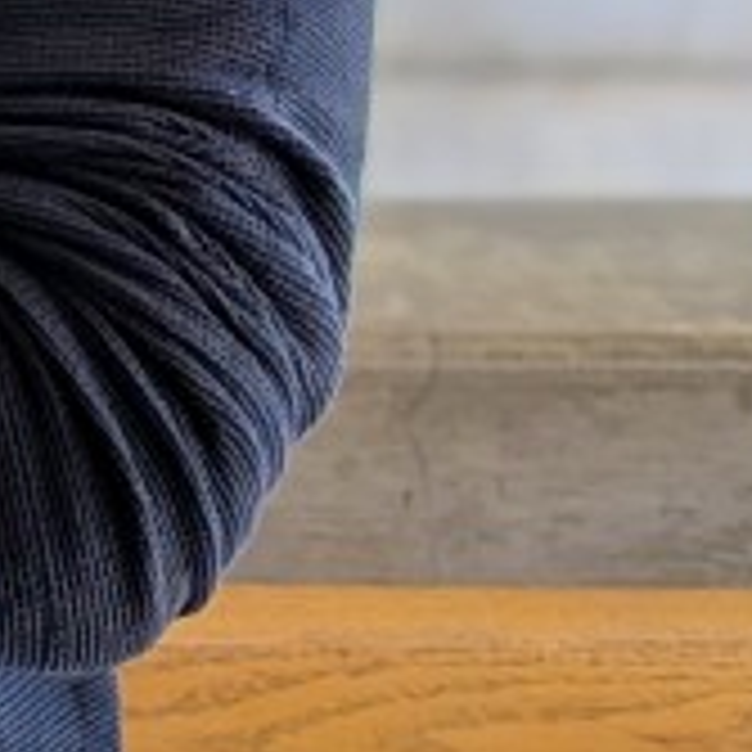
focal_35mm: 113
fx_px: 2777
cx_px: -639
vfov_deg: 13.8
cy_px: -574
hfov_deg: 13.6
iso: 25
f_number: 1.7
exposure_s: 1/210
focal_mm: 4.53
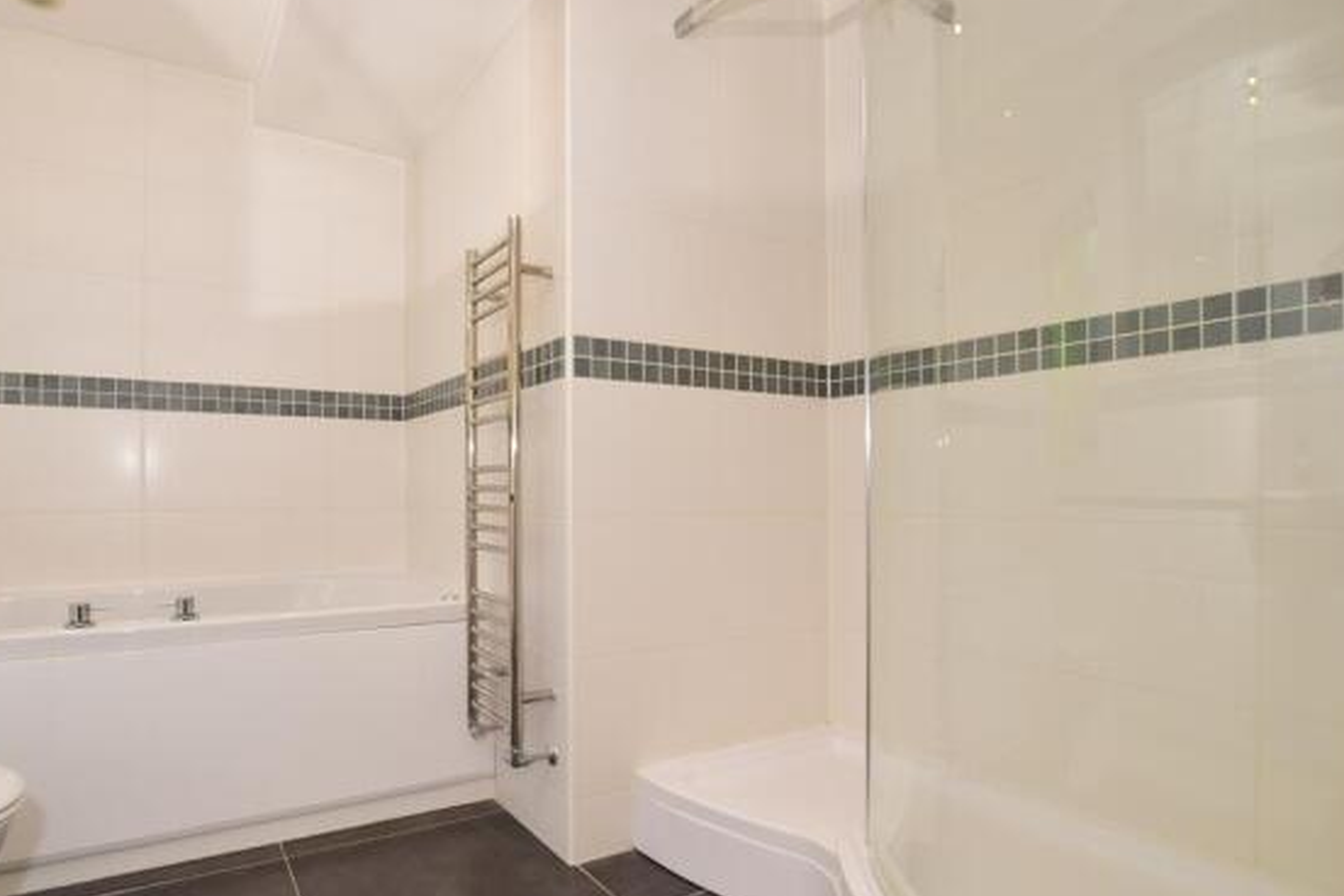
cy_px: 493
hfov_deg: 84.6
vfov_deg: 62.8
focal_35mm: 20
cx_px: 572
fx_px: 731
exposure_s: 1/60
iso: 200
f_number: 7.1
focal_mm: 11
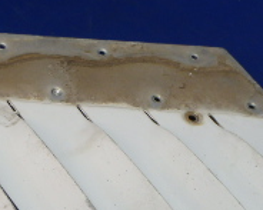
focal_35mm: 95
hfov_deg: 20.2
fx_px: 739
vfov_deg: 15.7
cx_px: 114
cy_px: 230
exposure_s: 1/50
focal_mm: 5
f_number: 3.9
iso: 200
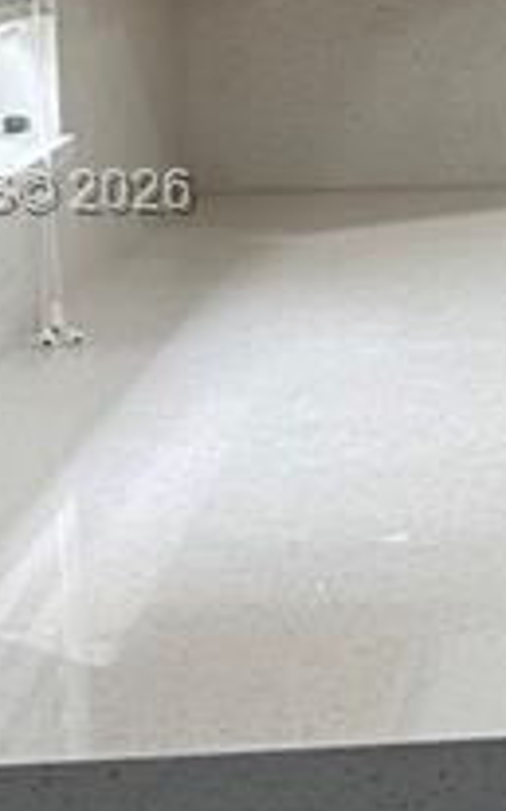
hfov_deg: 7.6
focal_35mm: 160
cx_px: 1232
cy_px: 196
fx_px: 3538
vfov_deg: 13.0
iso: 40
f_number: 1.5
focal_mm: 5.7
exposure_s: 1/120
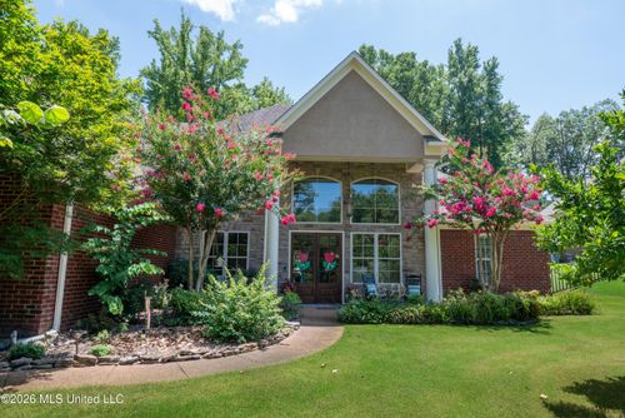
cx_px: 312
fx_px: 365
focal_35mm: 21
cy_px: 209
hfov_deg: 81.2
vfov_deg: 59.6
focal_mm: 21
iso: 250
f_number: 11
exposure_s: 1/160
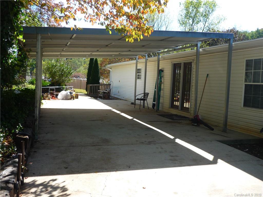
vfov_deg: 42.9
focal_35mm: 33
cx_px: 132
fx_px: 251
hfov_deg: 55.4
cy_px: 98
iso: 100
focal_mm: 5.5
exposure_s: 1/400
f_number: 2.8
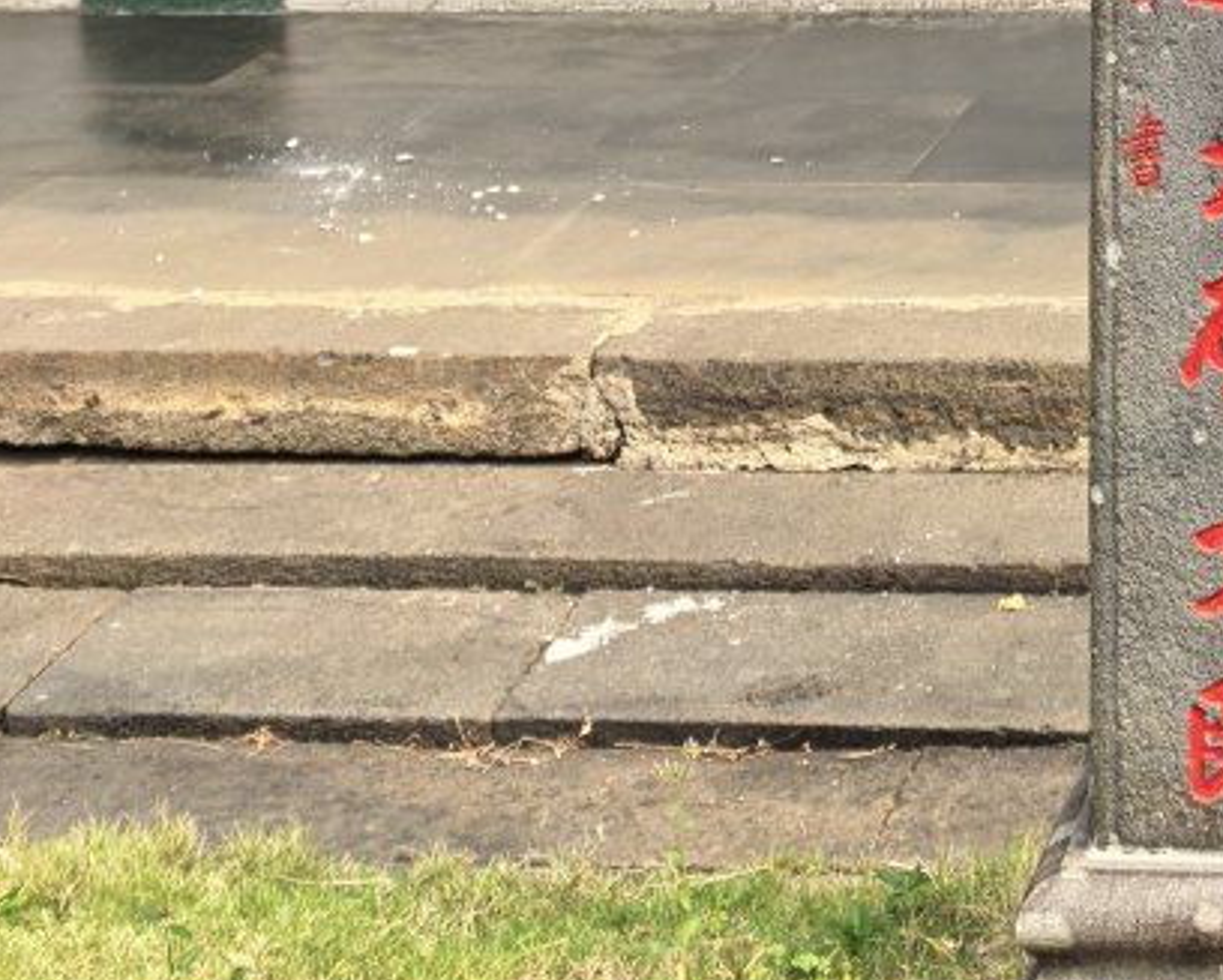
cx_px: 1337
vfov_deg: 13.3
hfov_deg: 18.1
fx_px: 3695
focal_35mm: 102
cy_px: -910
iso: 50
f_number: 2
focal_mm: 8.5
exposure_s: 1/1348
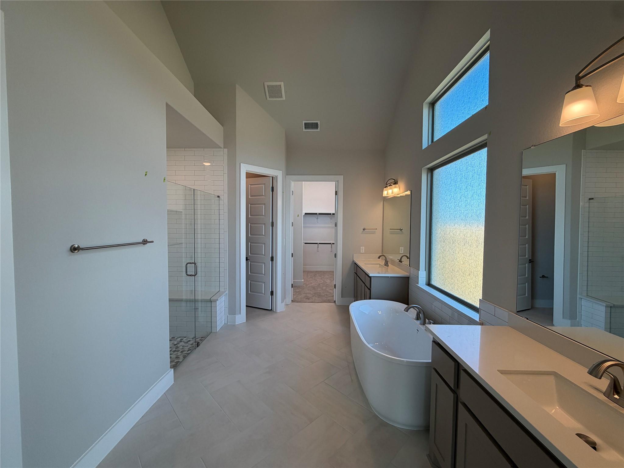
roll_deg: +0.6
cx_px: 312
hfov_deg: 102.1
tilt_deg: -3.7
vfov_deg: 85.7
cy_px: 234
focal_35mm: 14
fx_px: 252
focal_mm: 2.22
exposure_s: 1/120
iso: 50
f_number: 2.2
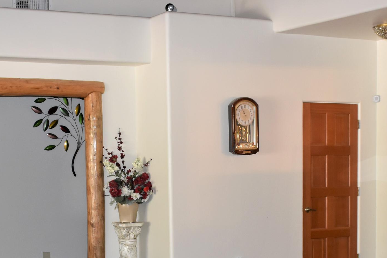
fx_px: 828
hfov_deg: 26.3
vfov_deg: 17.3
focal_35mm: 77
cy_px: 262
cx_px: 195
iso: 800
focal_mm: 24
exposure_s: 1/30
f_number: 5.6
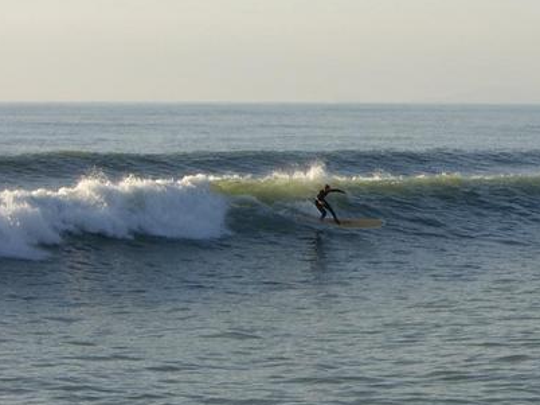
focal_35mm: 108
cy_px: 226
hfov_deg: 18.2
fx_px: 1684
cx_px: 320
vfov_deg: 13.7
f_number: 6.5
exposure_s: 1/250
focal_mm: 12.8
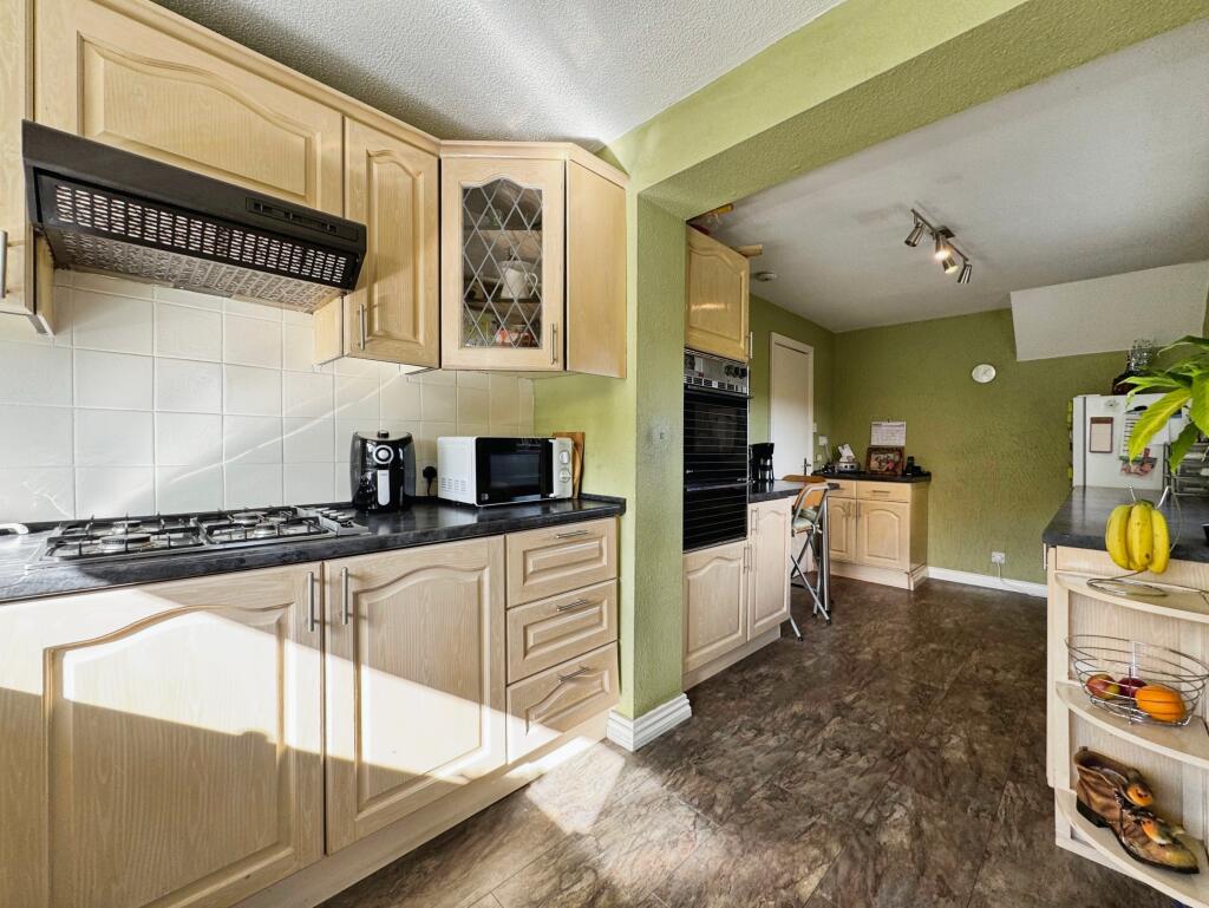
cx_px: 604
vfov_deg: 85.7
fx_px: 489
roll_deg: -0.5
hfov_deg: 102.0
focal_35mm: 14
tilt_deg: -1.9
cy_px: 454
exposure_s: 1/99
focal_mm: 2.22
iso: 80
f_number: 2.2
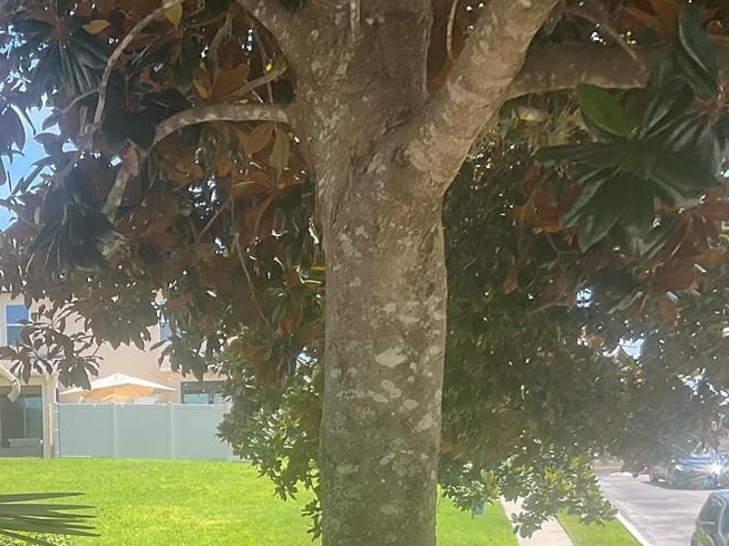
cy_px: 642
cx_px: 139
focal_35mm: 71
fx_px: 1495
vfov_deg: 19.6
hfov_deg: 26.9
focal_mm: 3
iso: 16
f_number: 1.8
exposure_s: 1/504
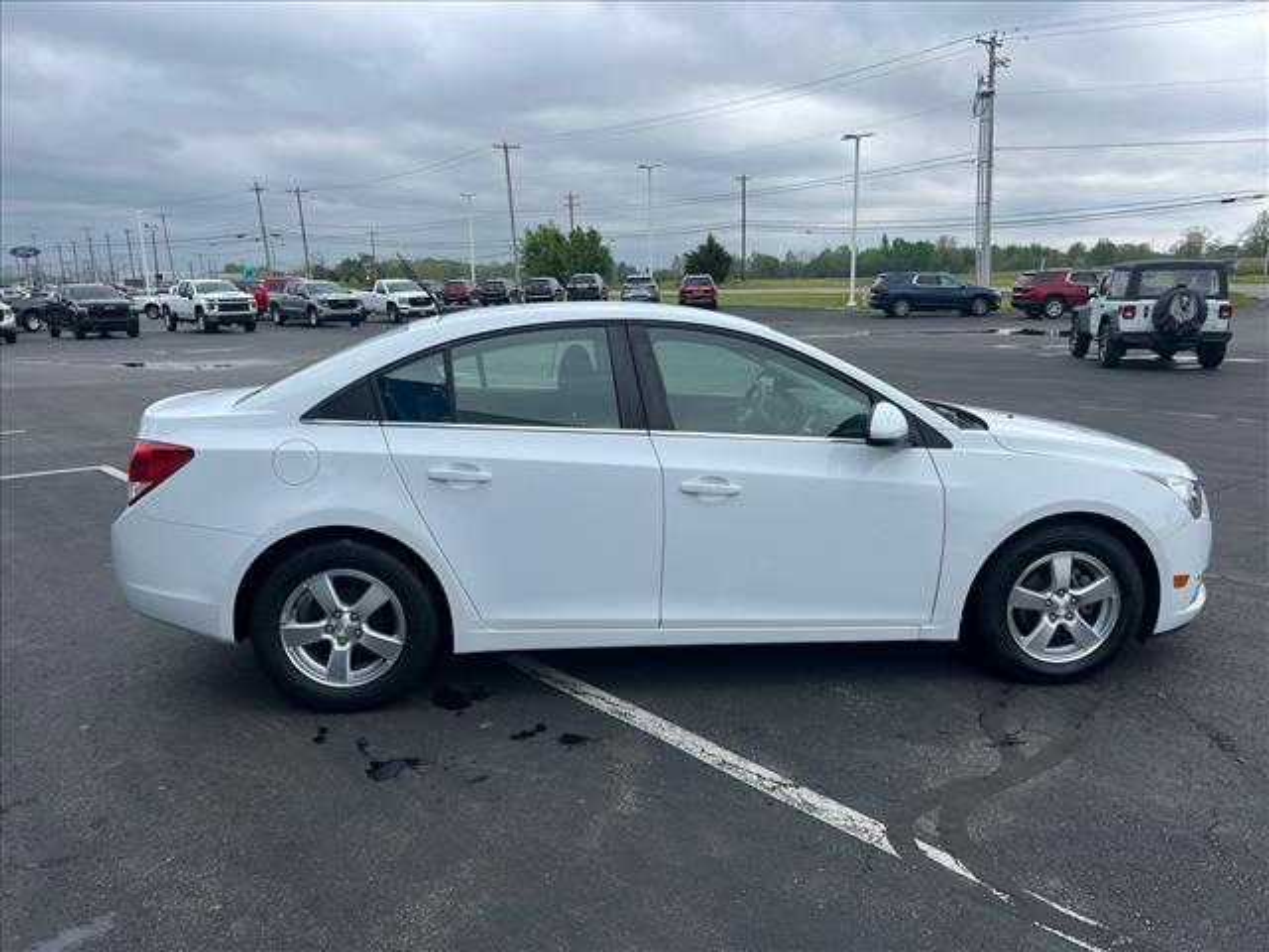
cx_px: 634
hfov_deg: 67.3
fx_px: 953
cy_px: 476
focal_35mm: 26
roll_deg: +2.2
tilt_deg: -11.7
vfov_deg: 53.1
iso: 50
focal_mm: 5.7
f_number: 1.5
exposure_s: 1/2841
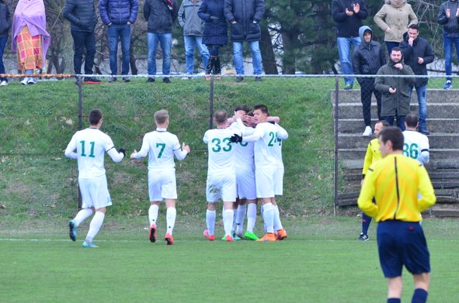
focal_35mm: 447
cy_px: 122
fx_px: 5685
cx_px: 273
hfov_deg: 4.6
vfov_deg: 3.1
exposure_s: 1/250
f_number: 5.3
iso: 500
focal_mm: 220
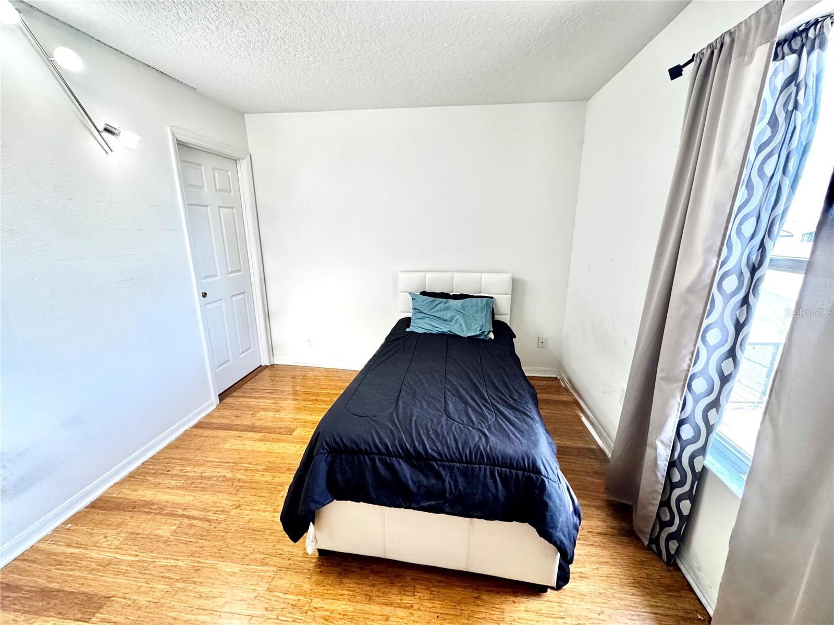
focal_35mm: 14
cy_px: 312
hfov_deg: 102.1
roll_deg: +0.5
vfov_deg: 85.7
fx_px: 337
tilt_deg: -15.4
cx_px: 417
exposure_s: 1/120
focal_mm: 2.22
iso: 320
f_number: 2.2
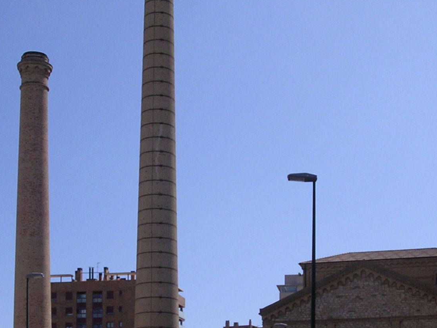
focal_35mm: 66
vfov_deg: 22.2
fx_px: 833
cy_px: 198
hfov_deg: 29.4
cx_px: 219
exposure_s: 1/539
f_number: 5.6
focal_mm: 5.8
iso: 100
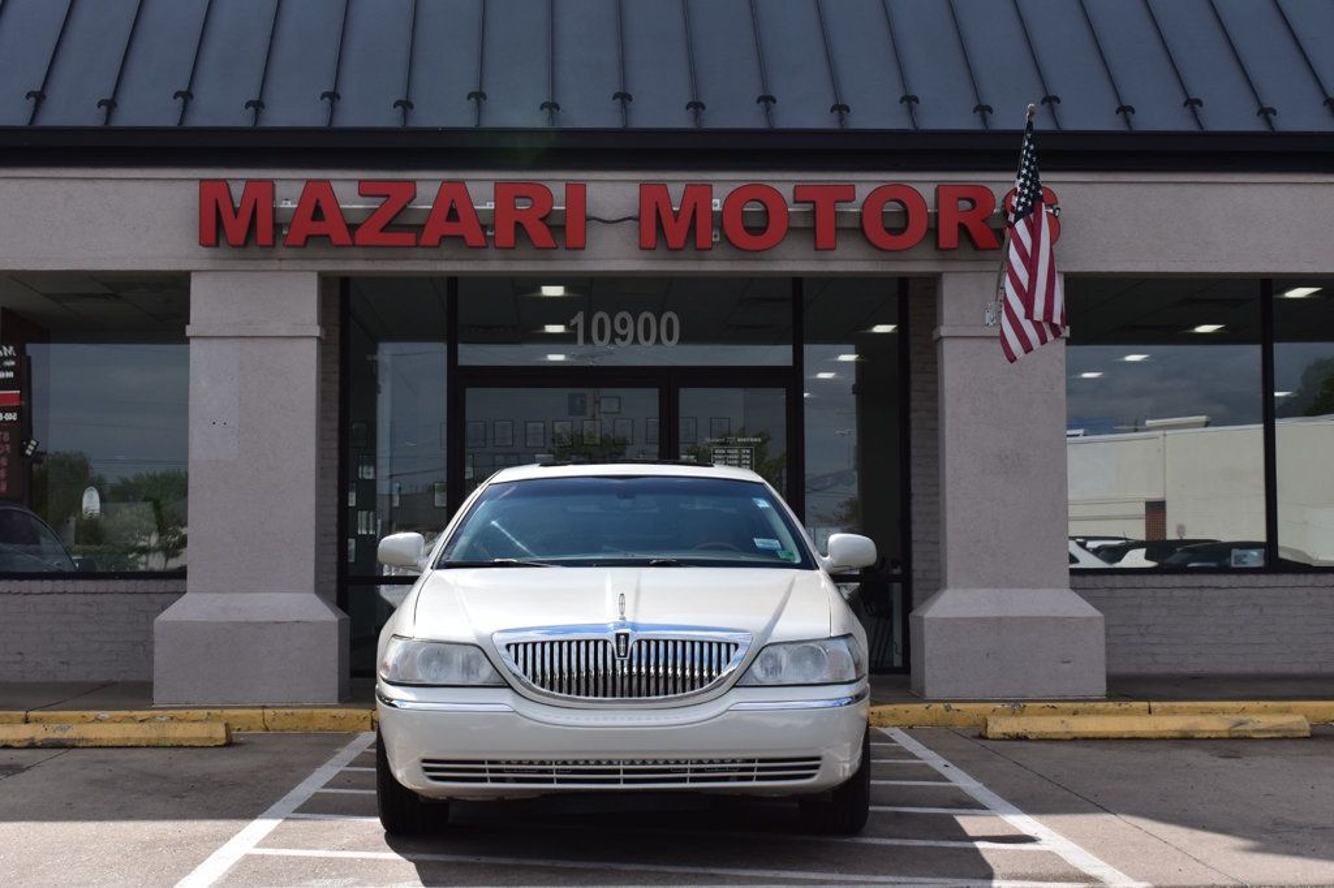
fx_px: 2000
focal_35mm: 54
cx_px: 667
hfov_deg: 36.9
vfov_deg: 25.0
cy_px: 444
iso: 360
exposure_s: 1/500
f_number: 11
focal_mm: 36
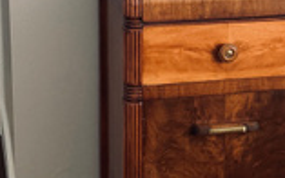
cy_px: -7
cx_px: 238
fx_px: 870
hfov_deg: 18.4
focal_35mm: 112
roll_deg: -0.9
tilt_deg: -15.0
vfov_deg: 11.5
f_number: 1.8
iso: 200
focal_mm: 4.25
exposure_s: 1/60
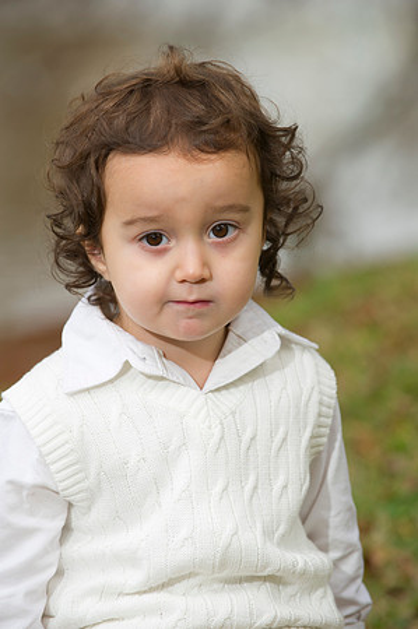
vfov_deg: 10.3
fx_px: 3491
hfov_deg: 6.9
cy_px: 314
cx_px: 209
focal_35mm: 200
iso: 200
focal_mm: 200
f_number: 5
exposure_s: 1/250
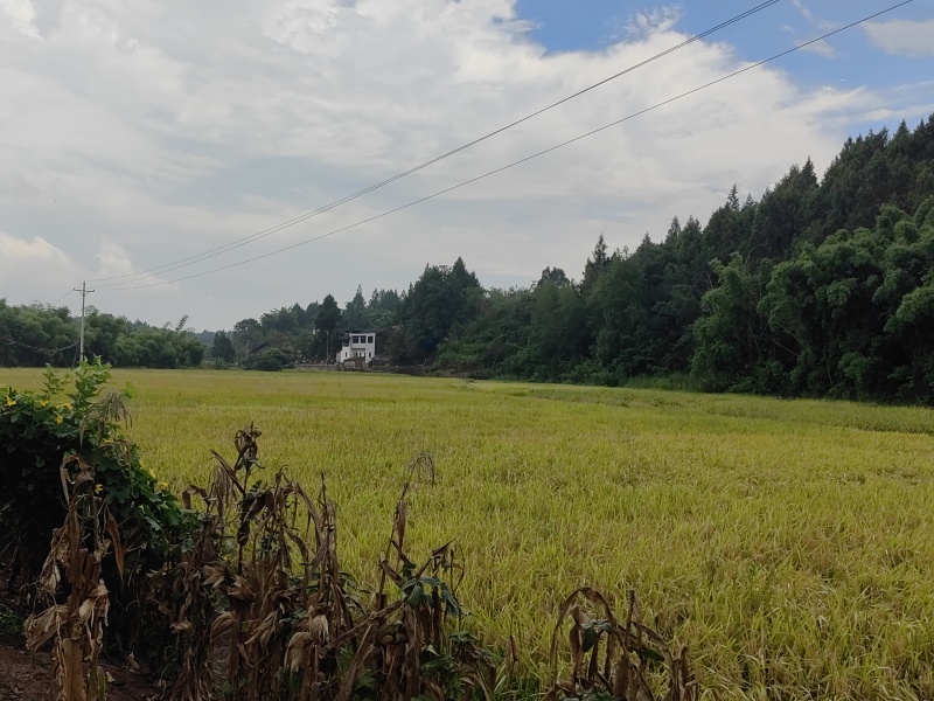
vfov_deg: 44.2
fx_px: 863
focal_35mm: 32
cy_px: 350
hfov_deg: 56.8
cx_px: 467
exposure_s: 1/4132
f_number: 1.8
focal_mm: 5.54
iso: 50
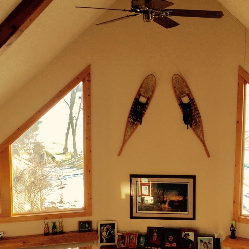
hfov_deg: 35.9
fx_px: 382
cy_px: 135
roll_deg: -0.6
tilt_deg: -6.2
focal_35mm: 47
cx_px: 154
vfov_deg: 36.0
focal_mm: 4.15
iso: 25
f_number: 2.2
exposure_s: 1/120
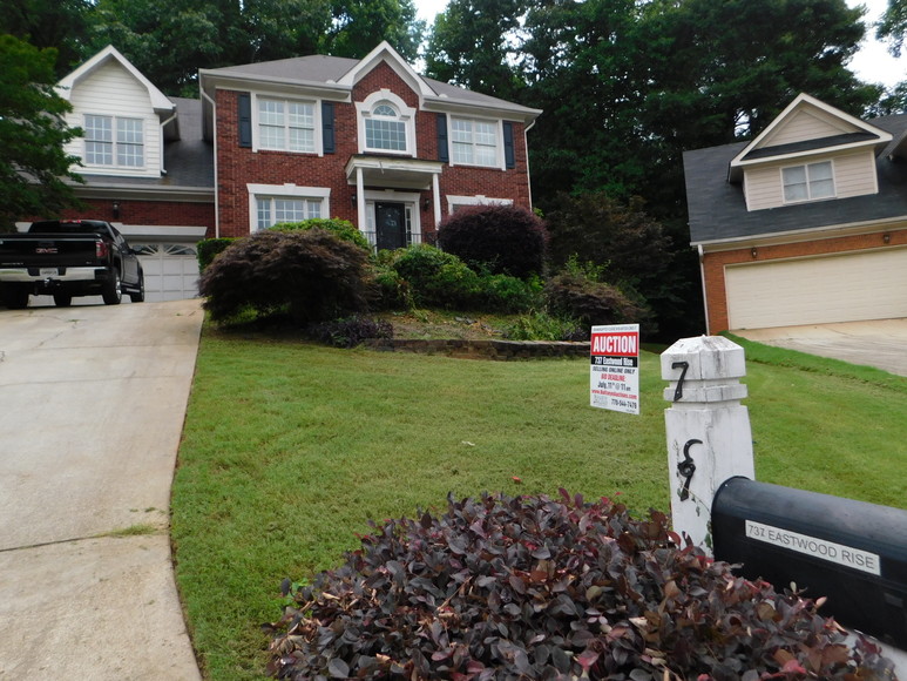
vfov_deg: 58.9
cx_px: 454
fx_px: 603
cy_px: 340
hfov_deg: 73.9
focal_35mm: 23
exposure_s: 1/640
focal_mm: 4
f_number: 3
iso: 125
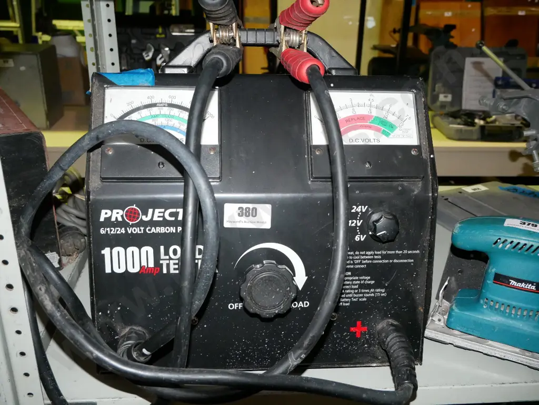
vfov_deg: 39.7
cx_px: 270
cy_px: 202
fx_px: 561
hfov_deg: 51.3
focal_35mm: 36
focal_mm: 18
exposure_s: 1/125
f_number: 5.6
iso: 3200
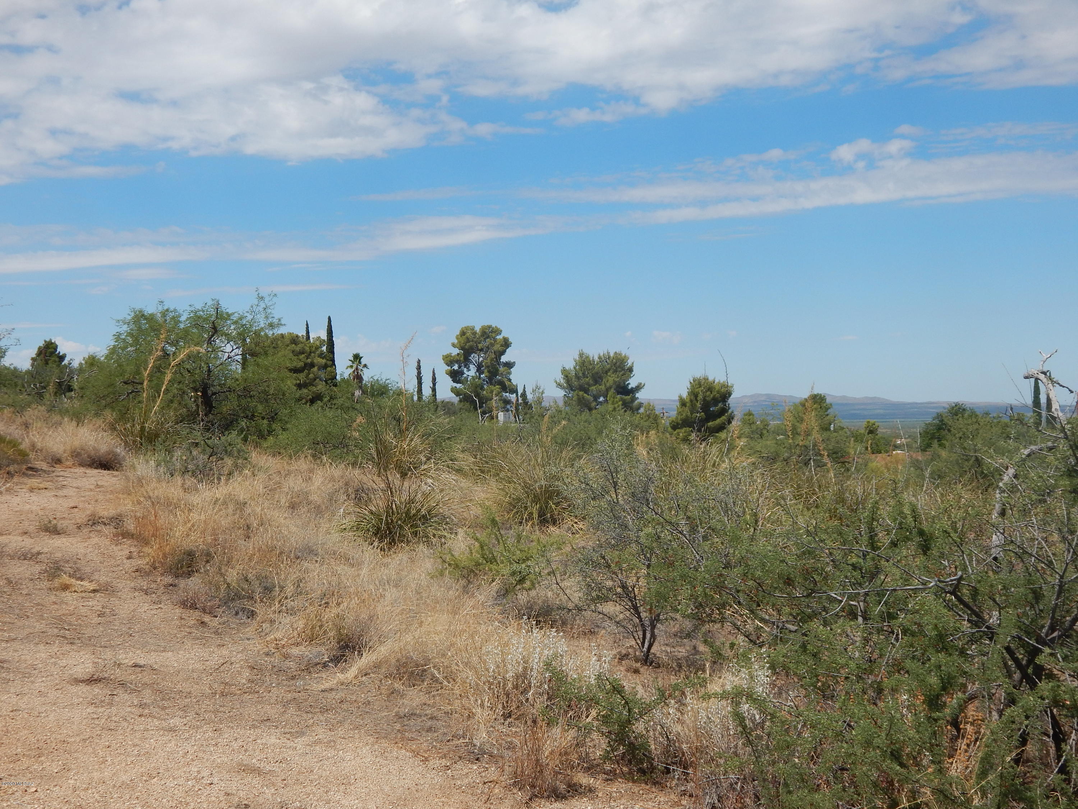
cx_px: 539
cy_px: 404
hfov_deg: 43.9
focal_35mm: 43
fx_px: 1339
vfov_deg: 33.6
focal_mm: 7.7
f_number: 7.1
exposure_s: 1/500
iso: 125
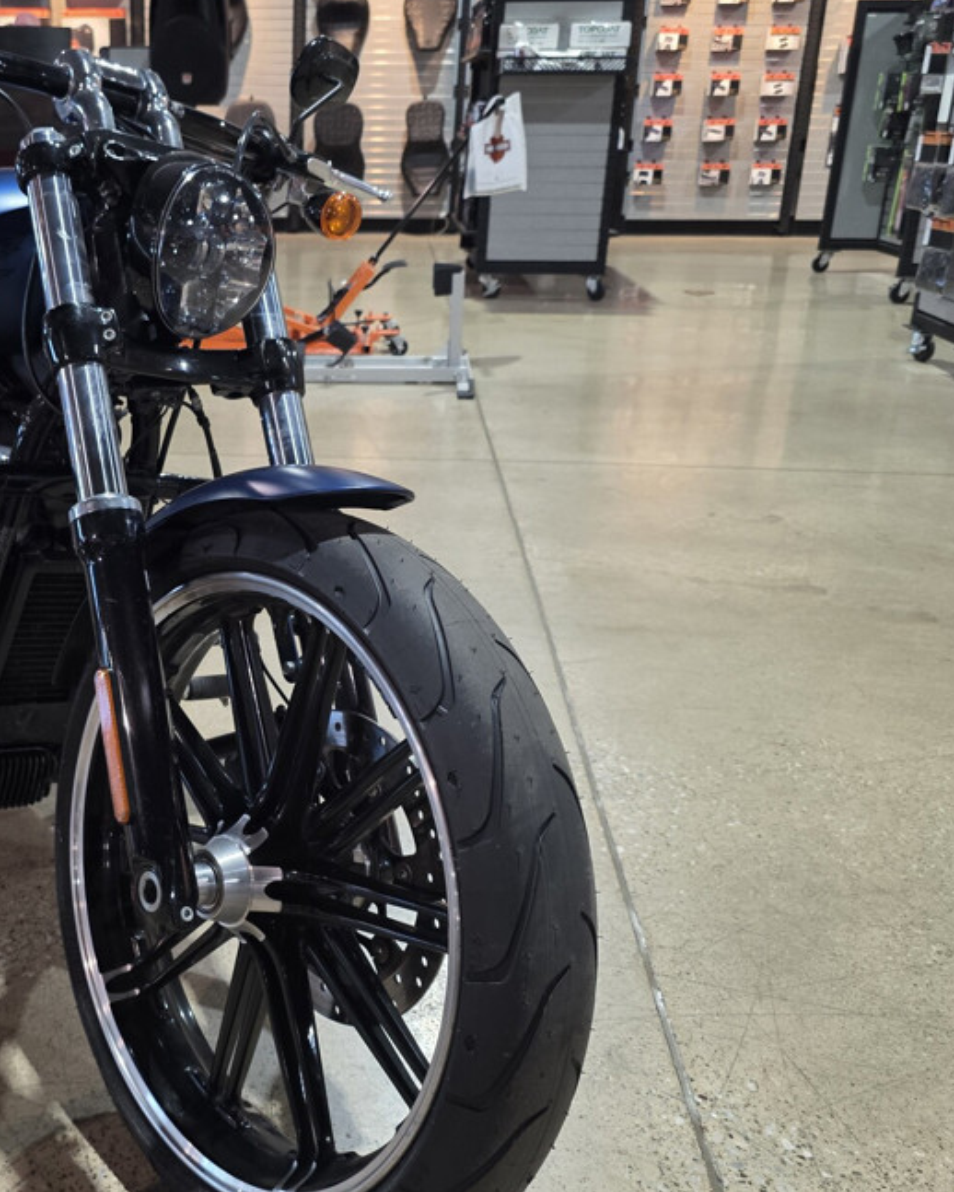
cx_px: 209
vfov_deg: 49.1
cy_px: 577
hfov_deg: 38.8
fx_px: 1305
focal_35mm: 37
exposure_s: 1/120
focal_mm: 6.3
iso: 320
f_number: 1.7
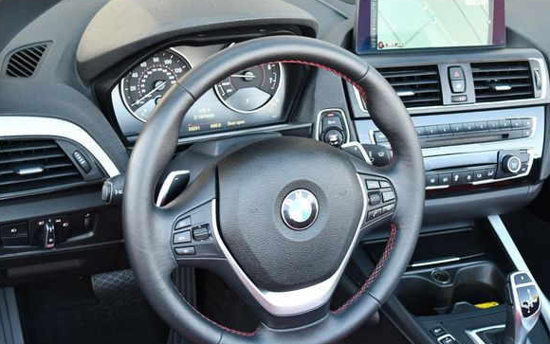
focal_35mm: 54
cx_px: 300
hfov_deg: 37.5
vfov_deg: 24.0
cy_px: 174
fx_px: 810
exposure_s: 1/160
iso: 800
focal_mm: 24
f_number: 4
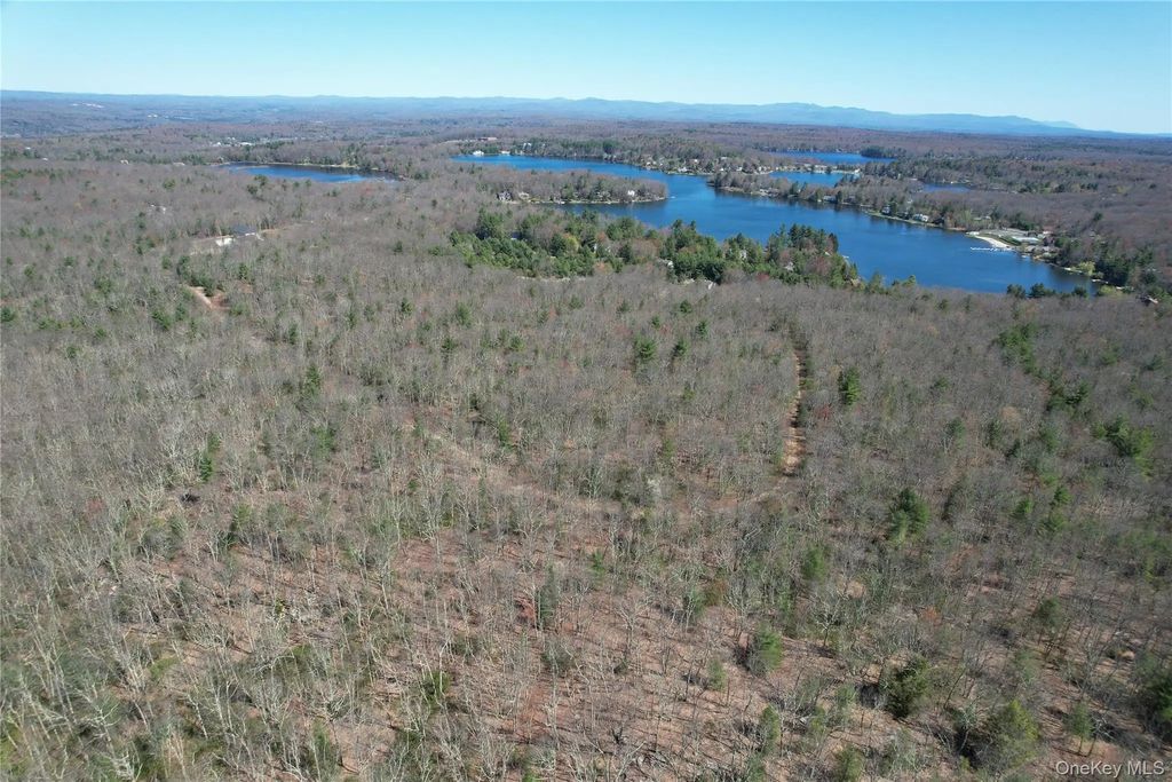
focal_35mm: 22
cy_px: 391
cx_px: 586
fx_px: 716
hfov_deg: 78.6
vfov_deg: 57.2
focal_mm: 8.38
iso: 100
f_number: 2.8
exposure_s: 1/1000
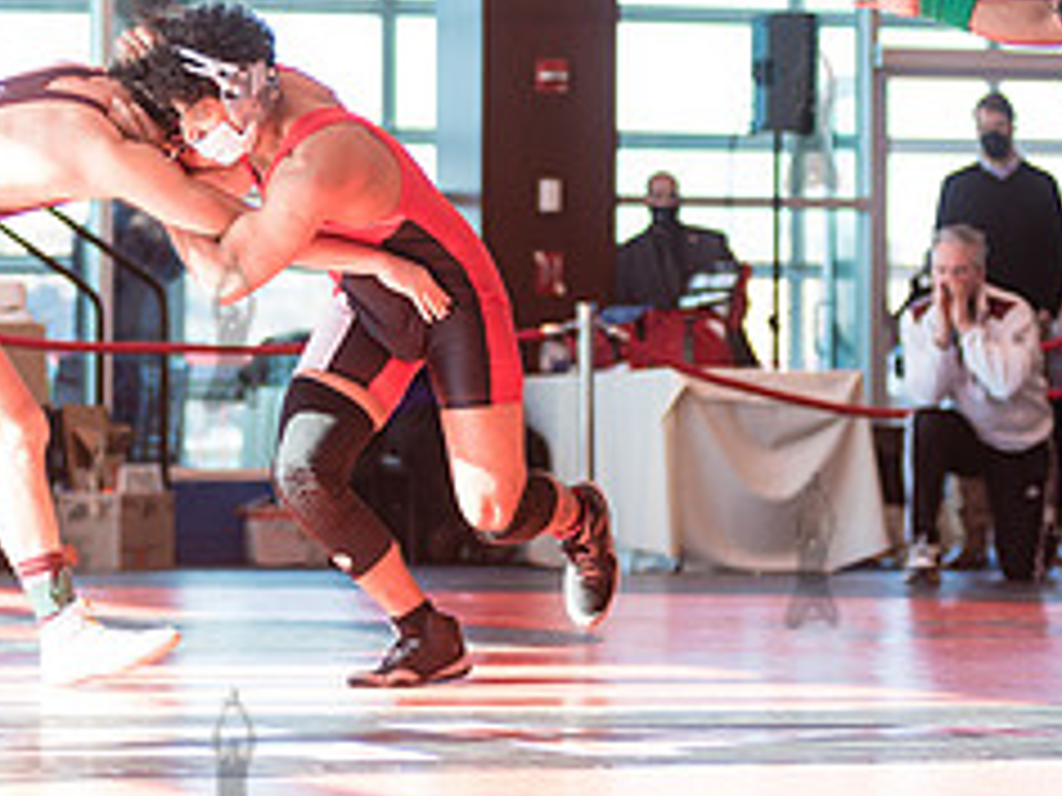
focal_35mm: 203
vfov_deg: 7.3
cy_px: 331
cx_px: 230
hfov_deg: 9.7
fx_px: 6228
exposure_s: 1/400
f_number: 3.5
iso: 400
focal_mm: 86
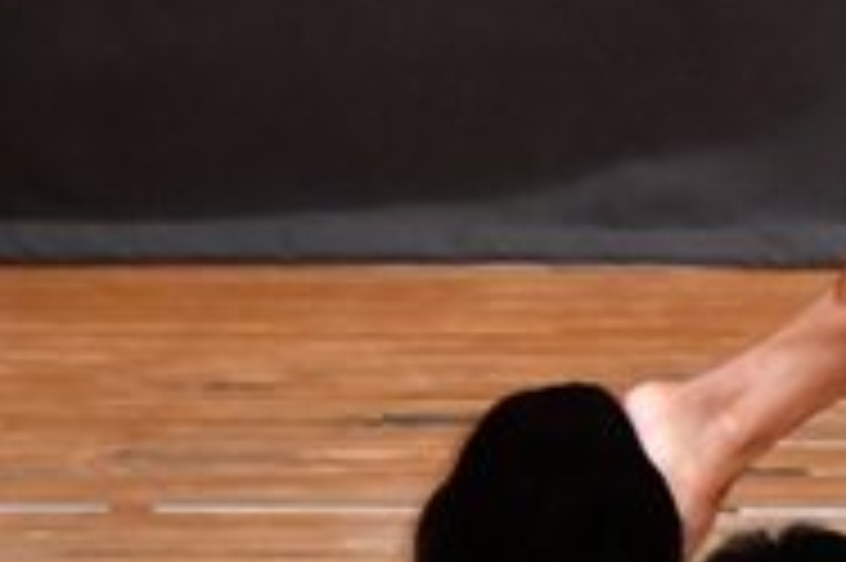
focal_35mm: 1176
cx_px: 1046
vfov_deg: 1.2
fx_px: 27611
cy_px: -270
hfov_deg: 1.8
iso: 10000
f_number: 5.6
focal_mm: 190
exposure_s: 1/400
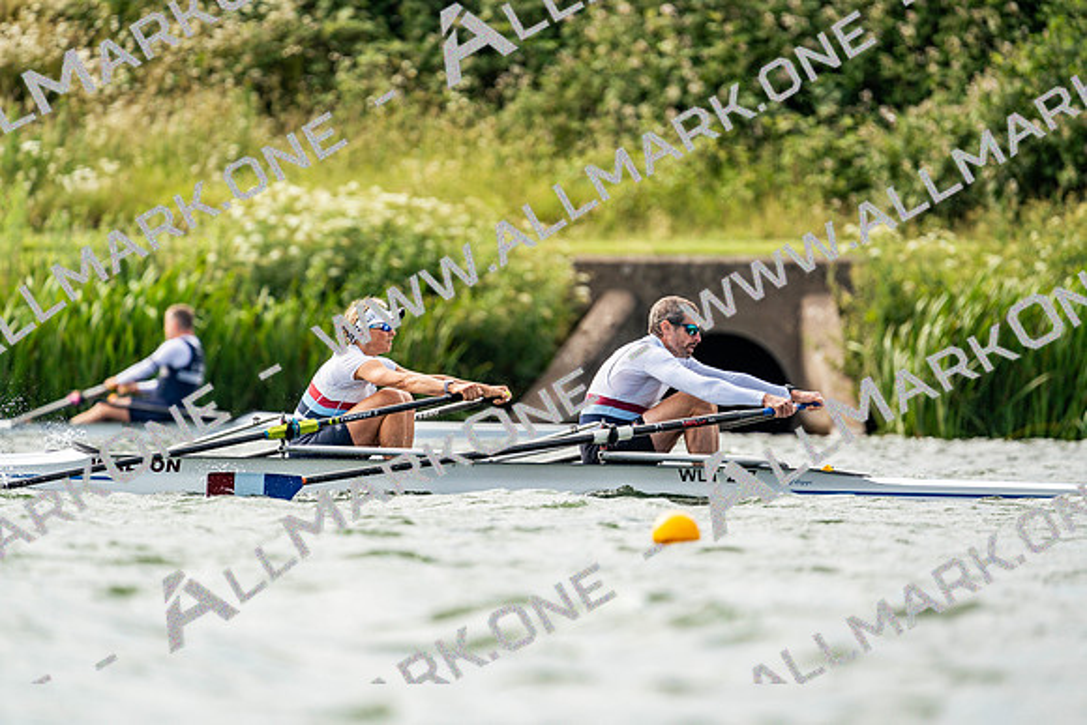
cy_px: 362
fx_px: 18120
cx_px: 544
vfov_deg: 2.3
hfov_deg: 3.4
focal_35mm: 600
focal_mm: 600
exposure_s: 1/2000
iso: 500
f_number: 6.3
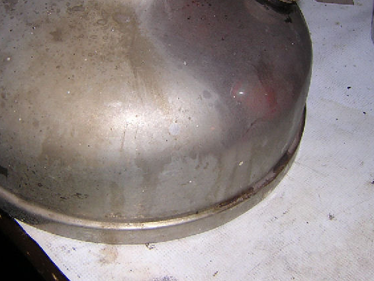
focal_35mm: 51
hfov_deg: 37.3
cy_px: 95
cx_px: 141
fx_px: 551
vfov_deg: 28.4
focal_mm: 4.7
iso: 100
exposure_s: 1/60.1
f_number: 5.2
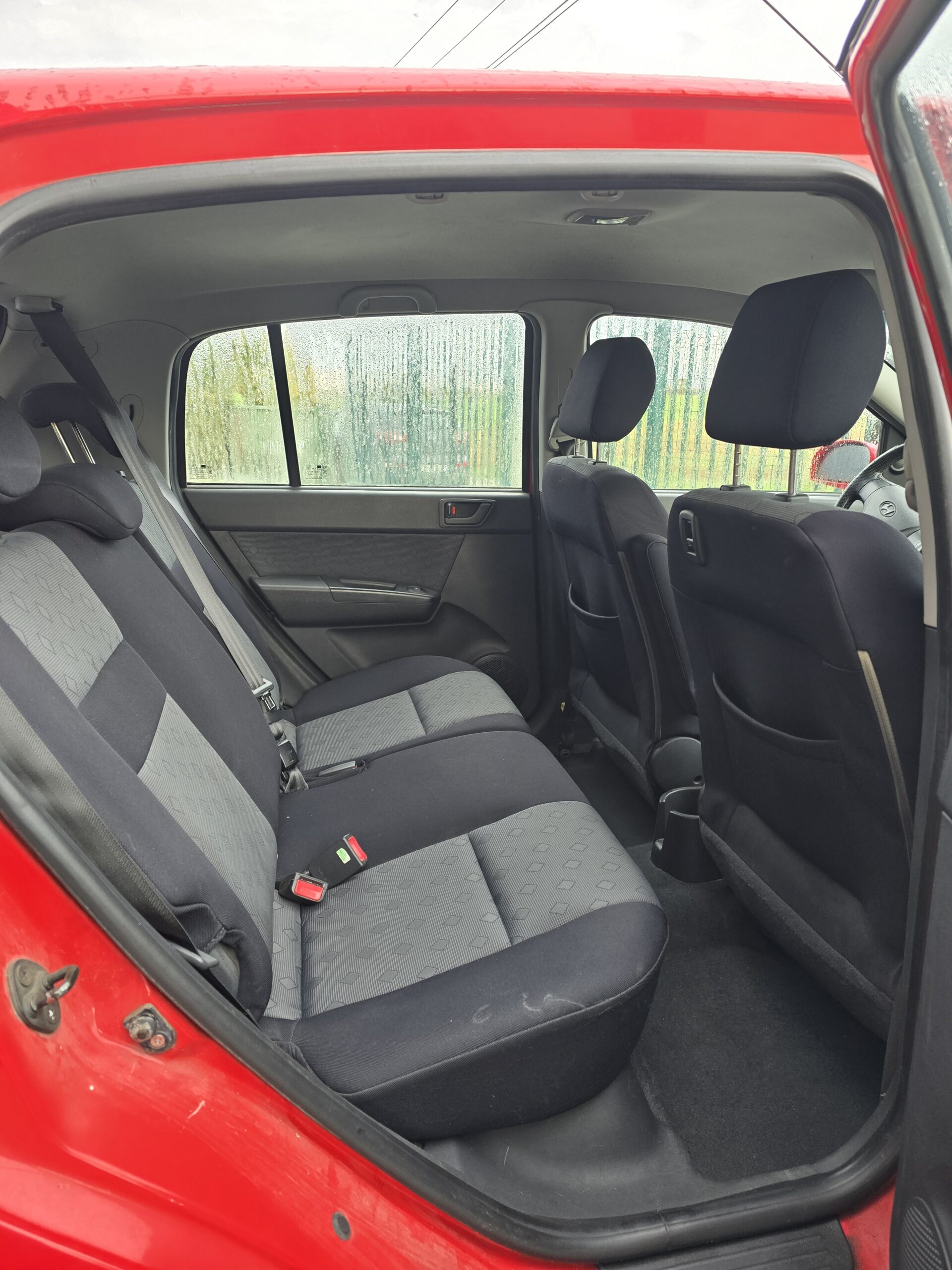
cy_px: 635
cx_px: 476
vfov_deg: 73.9
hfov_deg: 58.9
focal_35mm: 23
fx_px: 843
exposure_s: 1/180
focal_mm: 6.3
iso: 100
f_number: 1.7
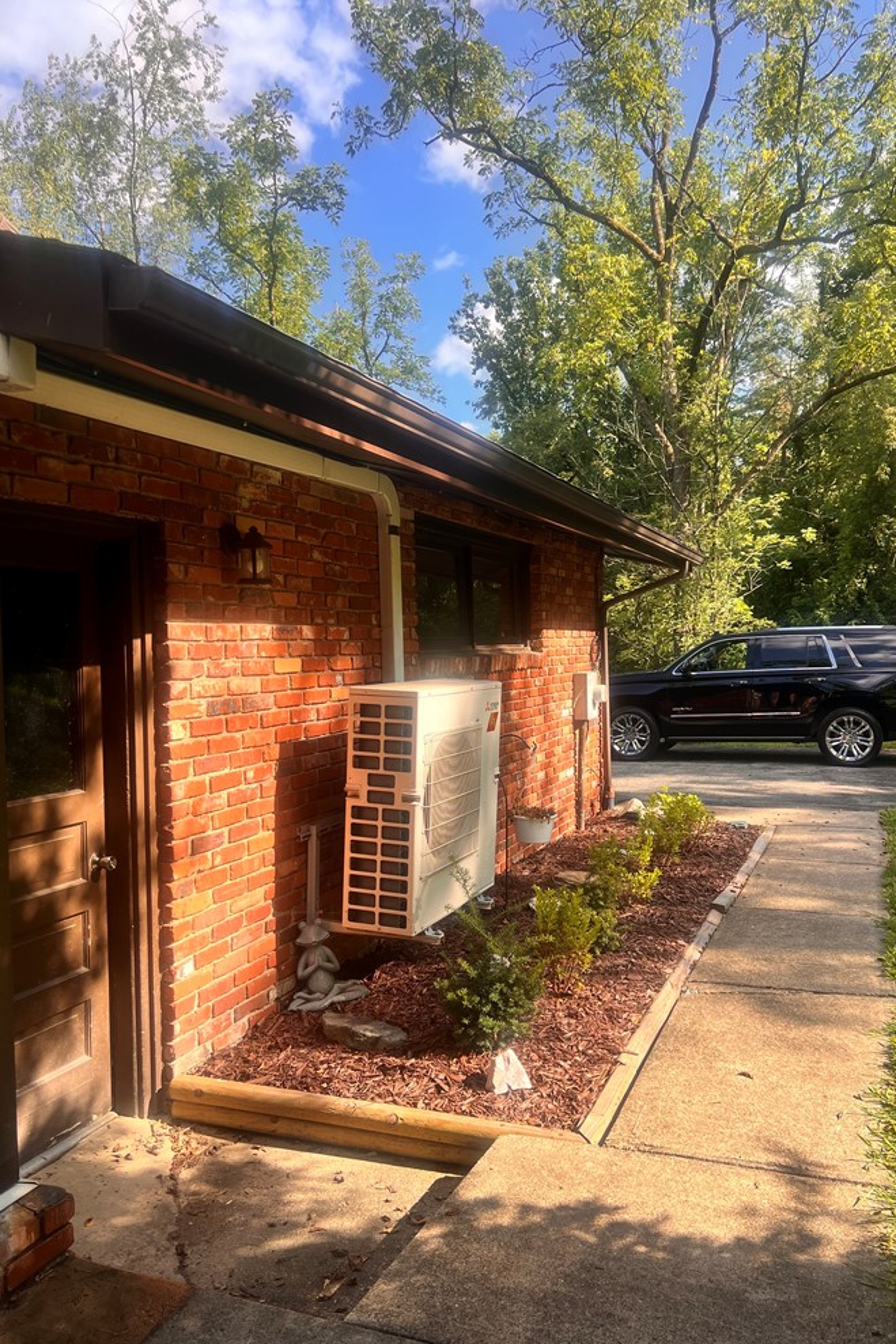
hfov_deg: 46.3
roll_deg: +0.1
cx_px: 500
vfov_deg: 65.5
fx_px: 1046
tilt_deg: -0.9
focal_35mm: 28
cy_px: 679
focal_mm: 5.7
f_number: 1.5
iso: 50
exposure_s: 1/1295
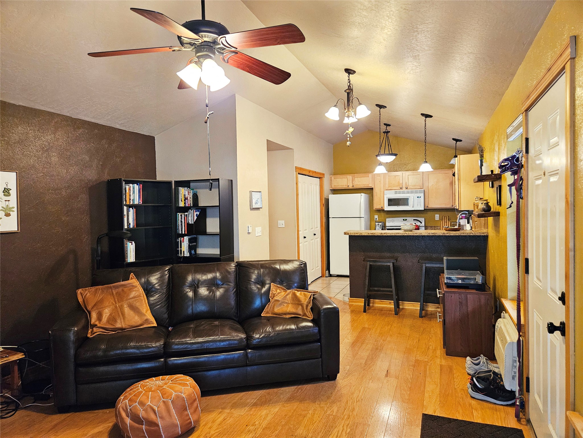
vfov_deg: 58.9
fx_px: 387
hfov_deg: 73.9
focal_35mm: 23
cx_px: 292
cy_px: 219
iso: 800
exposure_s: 1/120
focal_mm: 5.4
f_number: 1.8
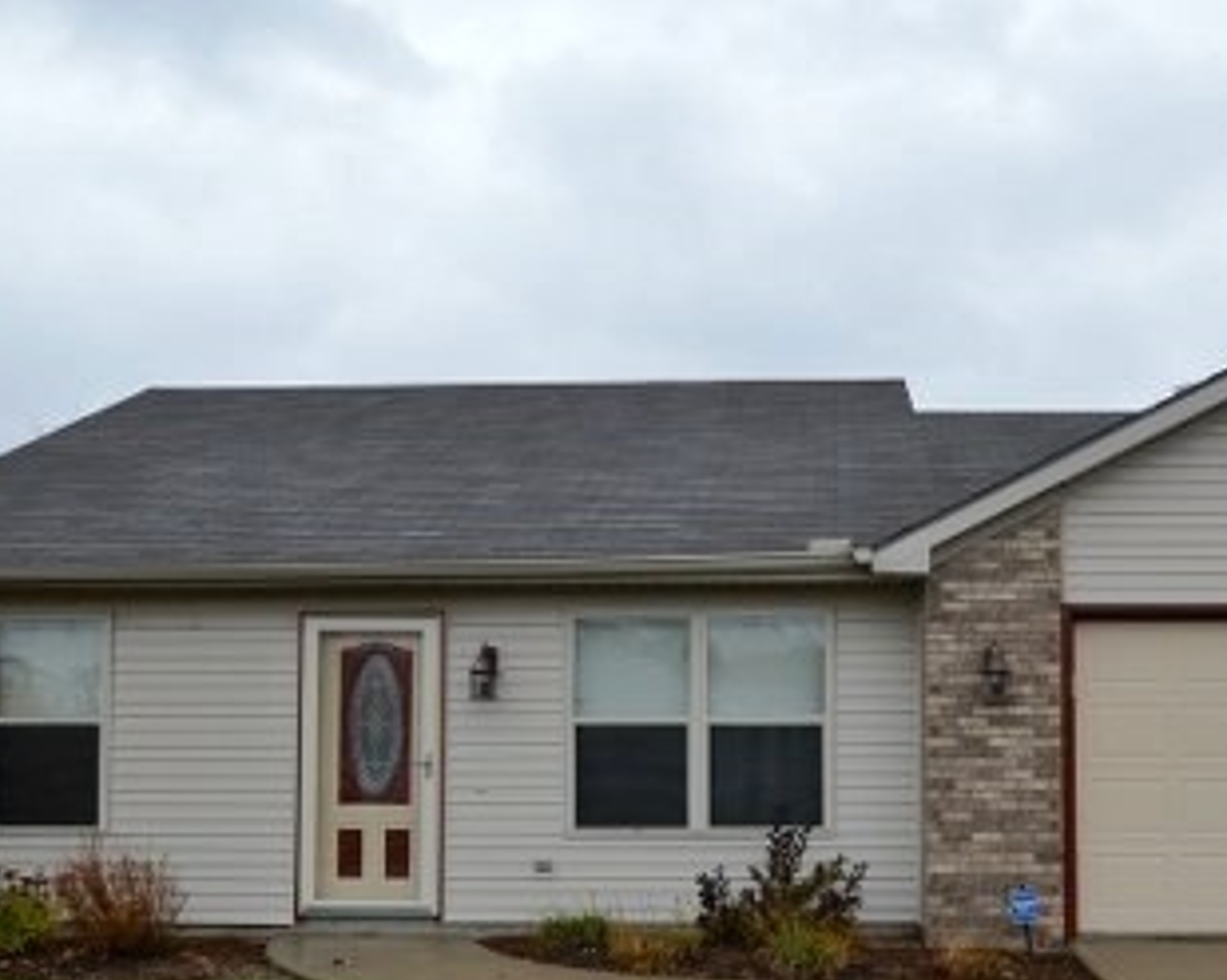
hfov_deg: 50.4
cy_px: 714
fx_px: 1271
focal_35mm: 35
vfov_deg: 41.2
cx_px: 838
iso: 140
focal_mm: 12
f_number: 5.6
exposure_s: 1/125
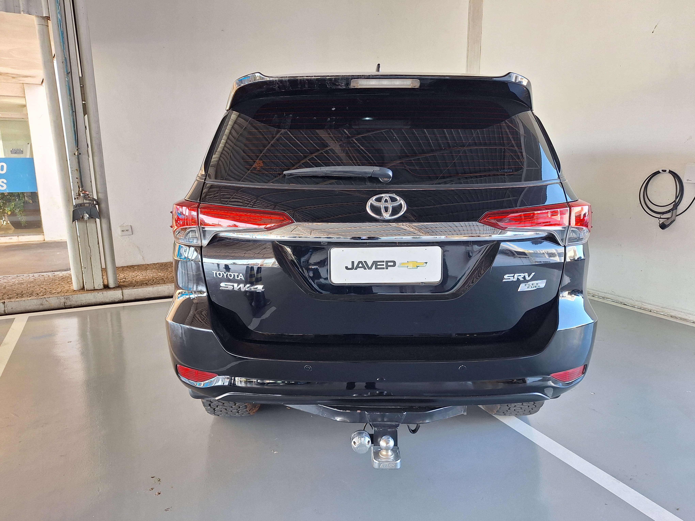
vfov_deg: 58.9
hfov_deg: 73.9
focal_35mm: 23
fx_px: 462
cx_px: 348
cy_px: 260
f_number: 1.8
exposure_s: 1/120
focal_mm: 5.54
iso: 50
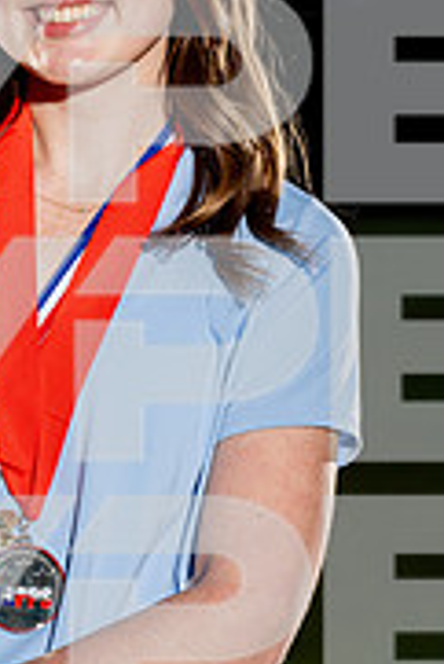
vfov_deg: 12.5
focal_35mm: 164
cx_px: 33
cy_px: 352
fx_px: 3028
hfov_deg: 8.4
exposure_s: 1/250
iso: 400
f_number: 4
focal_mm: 66
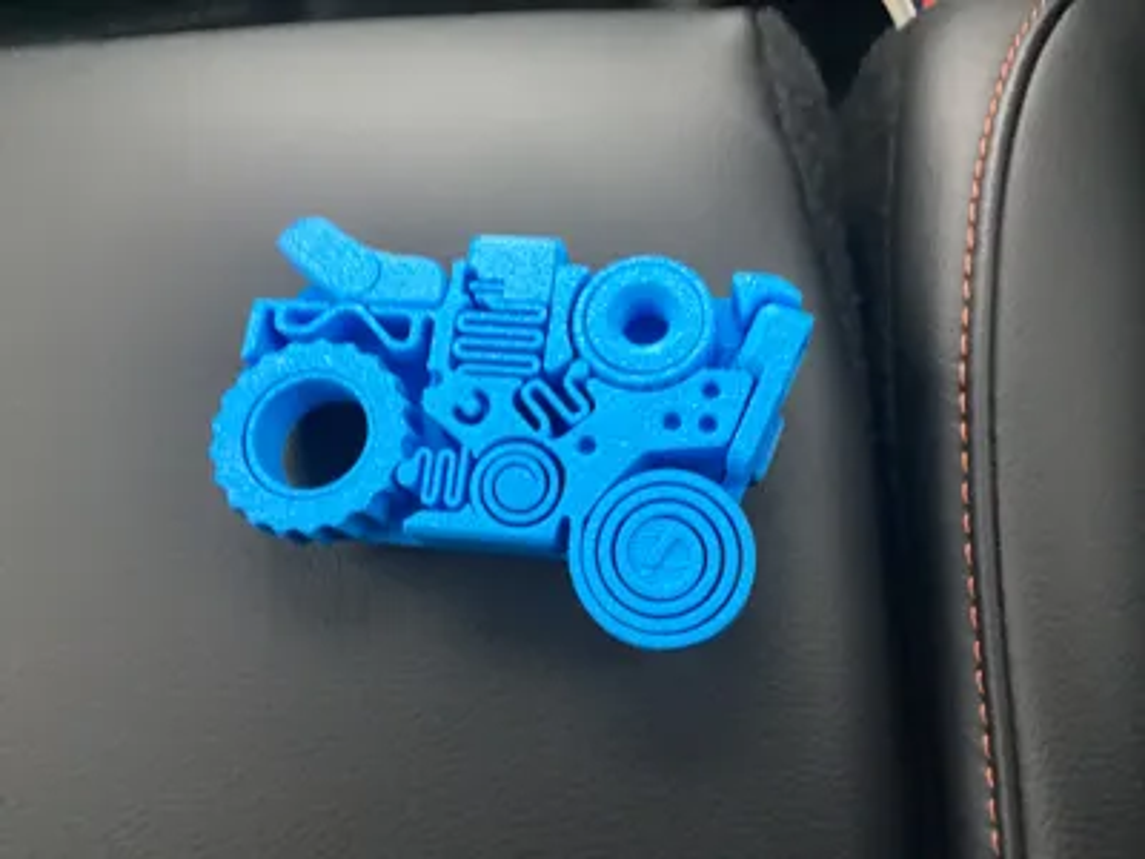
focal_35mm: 31
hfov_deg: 58.4
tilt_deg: -65.8
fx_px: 1025
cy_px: 430
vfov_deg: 45.4
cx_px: 572
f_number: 2.4
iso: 400
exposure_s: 1/40
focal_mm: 3.3
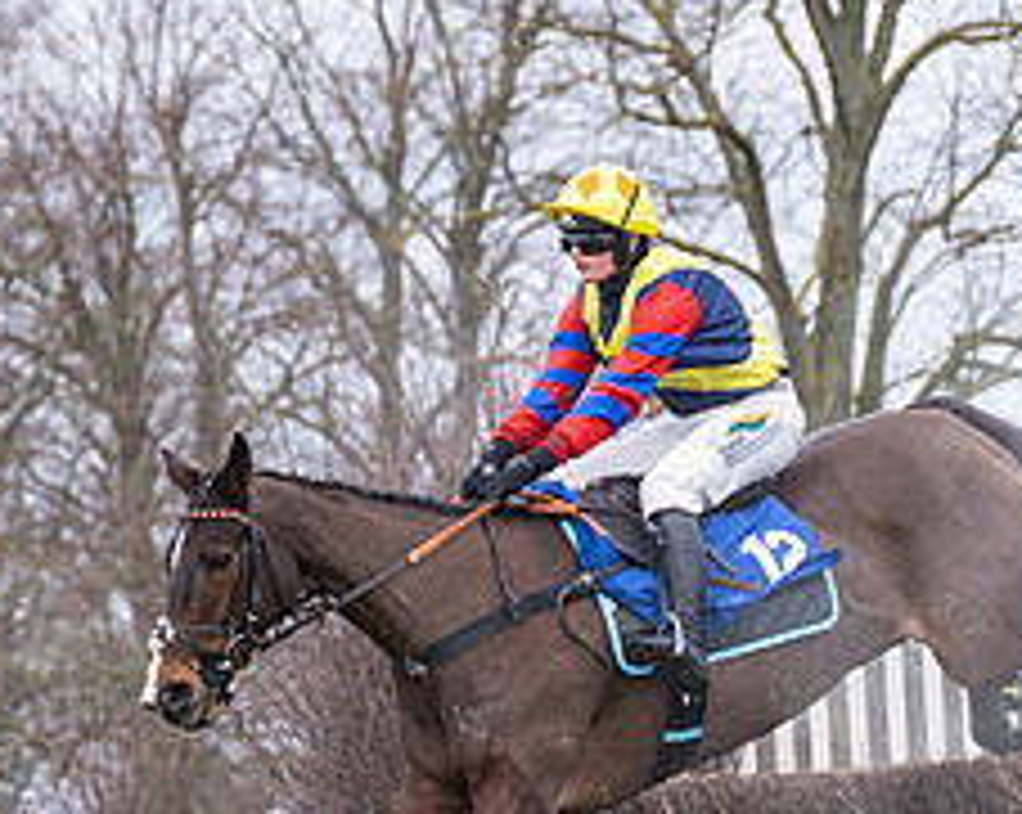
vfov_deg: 4.5
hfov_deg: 5.7
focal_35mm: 340
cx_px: 736
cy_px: 663
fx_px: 10271
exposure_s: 1/1000
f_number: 4
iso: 800
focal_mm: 98
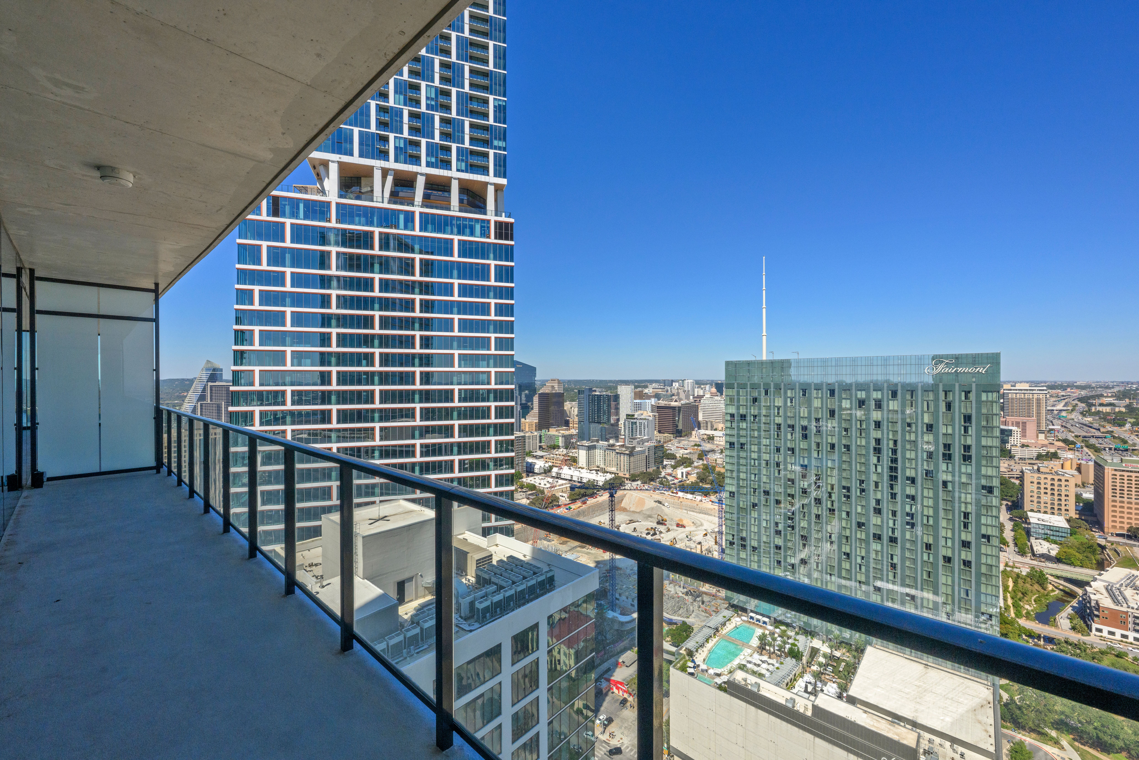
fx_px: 443
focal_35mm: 14
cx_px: 570
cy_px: 380
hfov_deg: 104.3
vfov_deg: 81.2
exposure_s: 1/1250
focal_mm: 14
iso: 800
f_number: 13
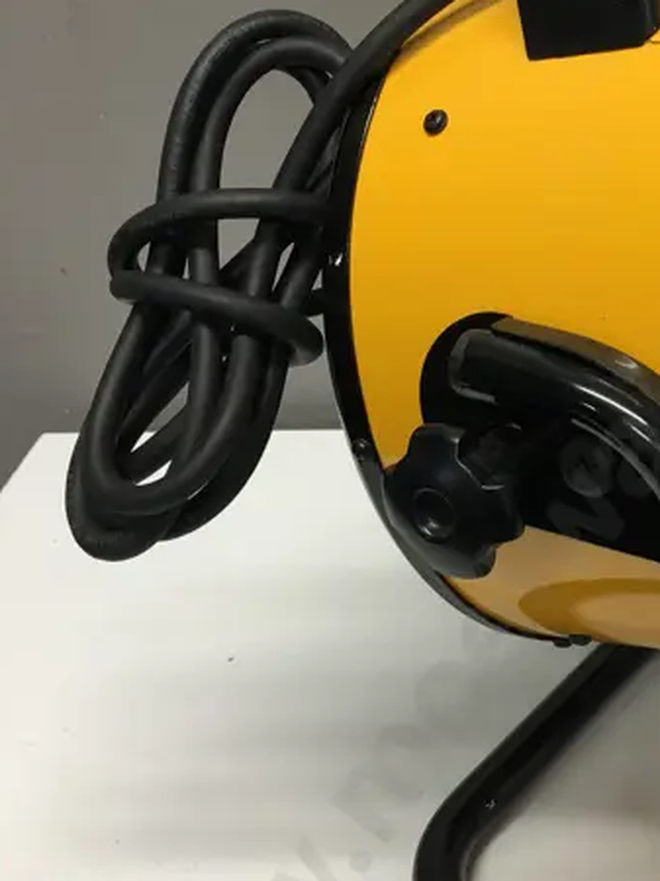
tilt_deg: -24.4
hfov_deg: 21.1
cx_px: 732
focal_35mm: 66
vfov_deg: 29.3
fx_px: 1679
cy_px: 321
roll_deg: -1.0
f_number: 2.2
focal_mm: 4.15
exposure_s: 1/33
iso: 50
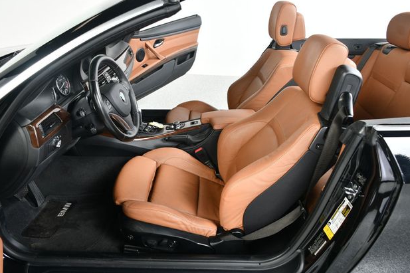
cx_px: 199
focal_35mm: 28
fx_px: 319
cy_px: 137
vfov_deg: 46.4
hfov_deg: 65.5
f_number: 5
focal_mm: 18
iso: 100
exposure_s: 1/160
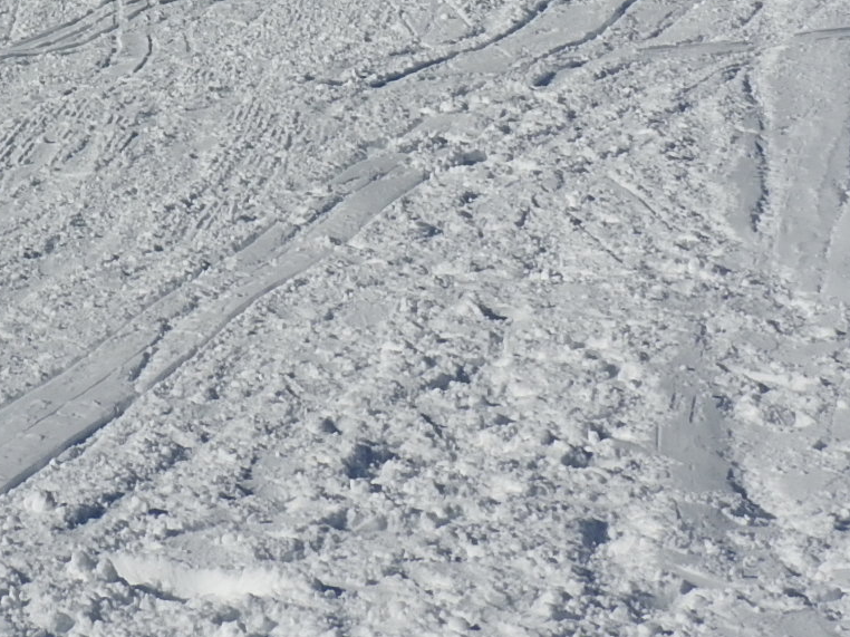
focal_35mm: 179
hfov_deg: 10.9
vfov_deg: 8.1
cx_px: -139
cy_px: -289
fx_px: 4394
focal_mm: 10.7
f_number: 6
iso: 100
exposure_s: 1/1600
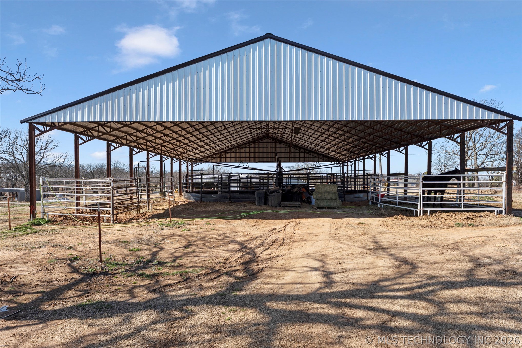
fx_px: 300
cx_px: 261
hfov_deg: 82.0
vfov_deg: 60.2
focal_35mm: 21
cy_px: 174
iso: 125
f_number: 8
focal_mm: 20.7
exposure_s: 1/640
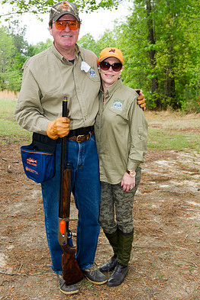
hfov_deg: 33.4
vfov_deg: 48.3
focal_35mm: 40
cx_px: 89
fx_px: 333
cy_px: 130
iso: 400
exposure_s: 1/250
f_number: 6.3
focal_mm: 35
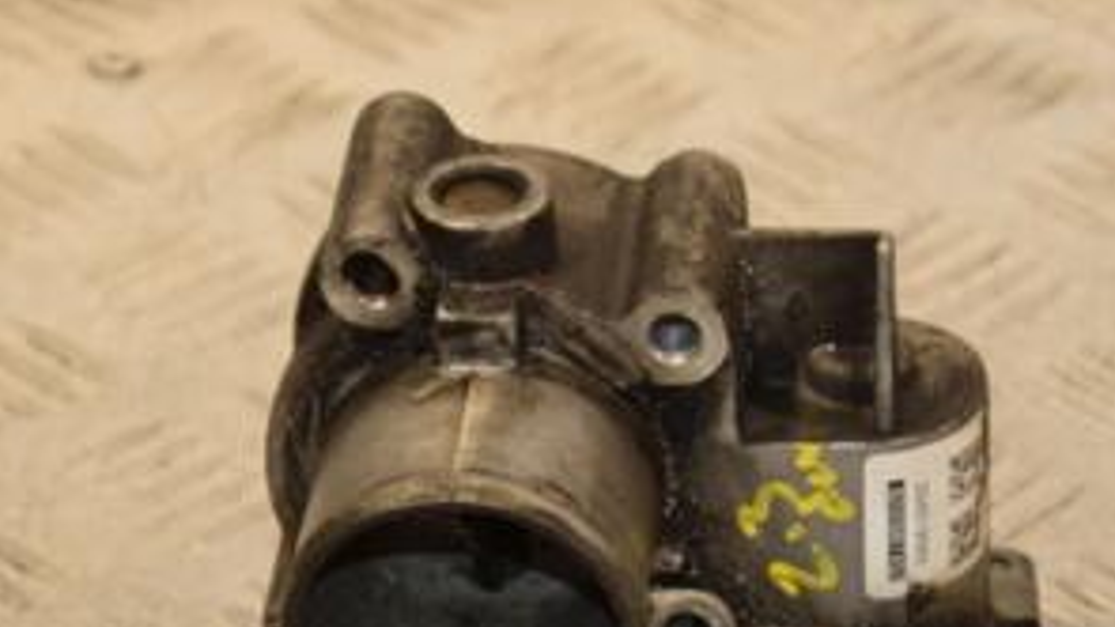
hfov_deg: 9.0
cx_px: 616
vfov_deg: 5.1
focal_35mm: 240
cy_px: 623
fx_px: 7098
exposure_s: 1/200
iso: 800
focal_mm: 75
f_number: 7.1
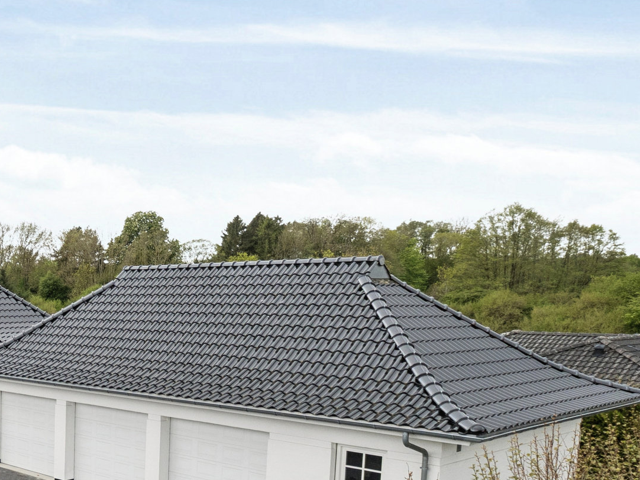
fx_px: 739
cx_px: -101
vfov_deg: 33.7
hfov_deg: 37.3
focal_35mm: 40
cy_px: 446
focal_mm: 10
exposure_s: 1/250
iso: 500
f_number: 8
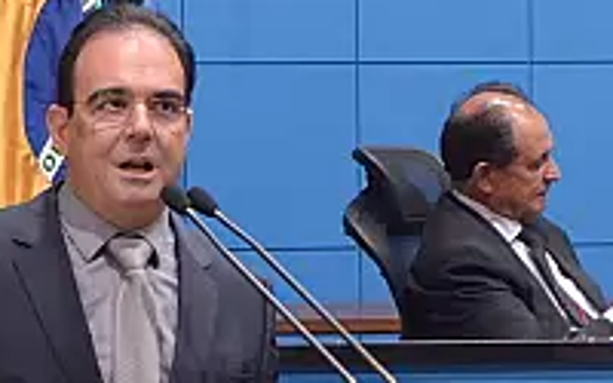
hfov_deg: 6.1
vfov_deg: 3.8
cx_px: 144
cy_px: 224
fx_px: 5714
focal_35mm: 342
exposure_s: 1/60
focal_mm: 70
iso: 3200
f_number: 5.6
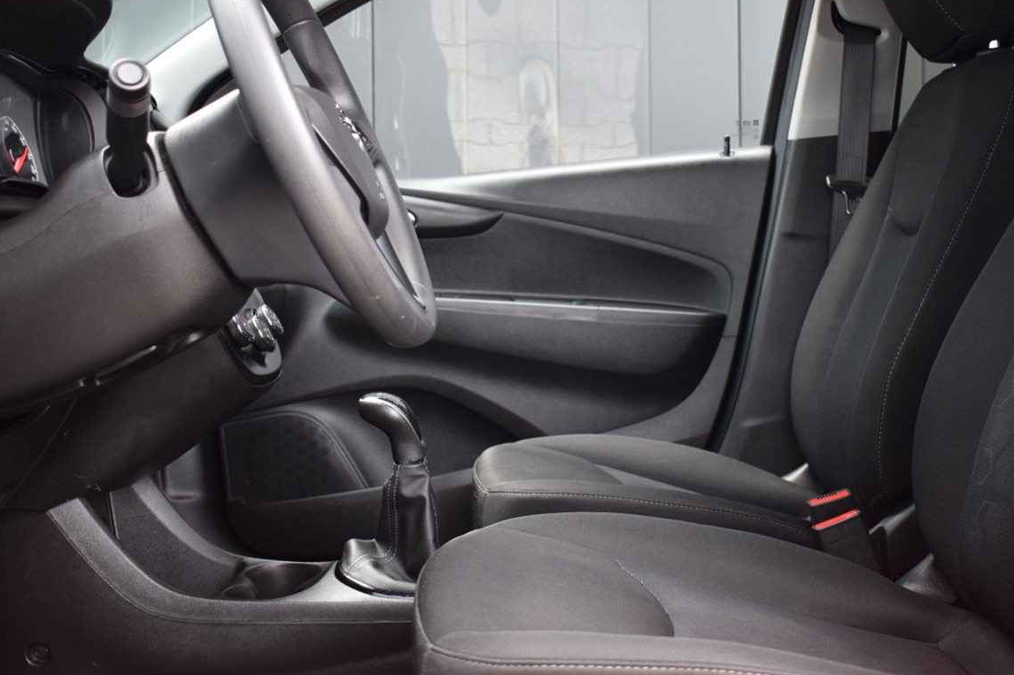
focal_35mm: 44
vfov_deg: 30.5
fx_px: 1239
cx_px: 537
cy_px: 289
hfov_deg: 44.5
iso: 720
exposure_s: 1/60
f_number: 4
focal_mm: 24
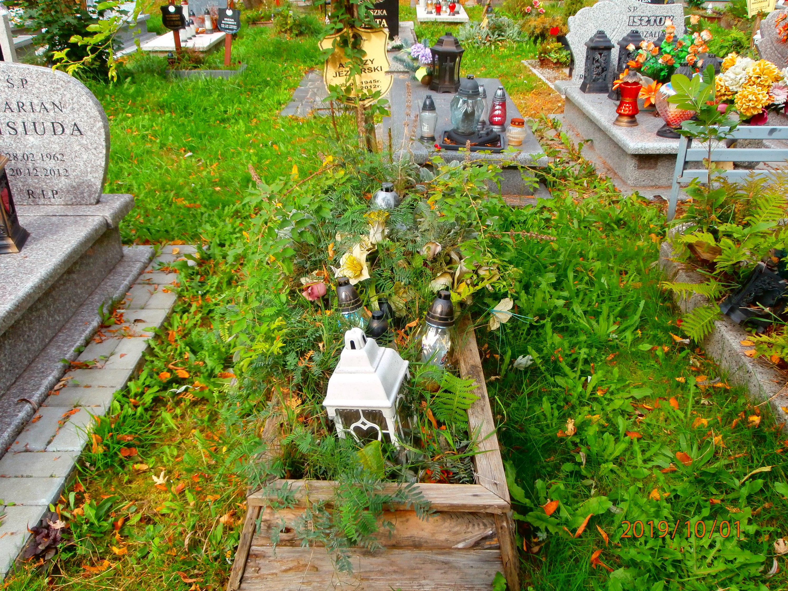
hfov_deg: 60.0
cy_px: 296
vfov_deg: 46.8
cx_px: 394
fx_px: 683
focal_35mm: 30
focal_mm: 5.36
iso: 100
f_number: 3.5
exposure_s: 1/200
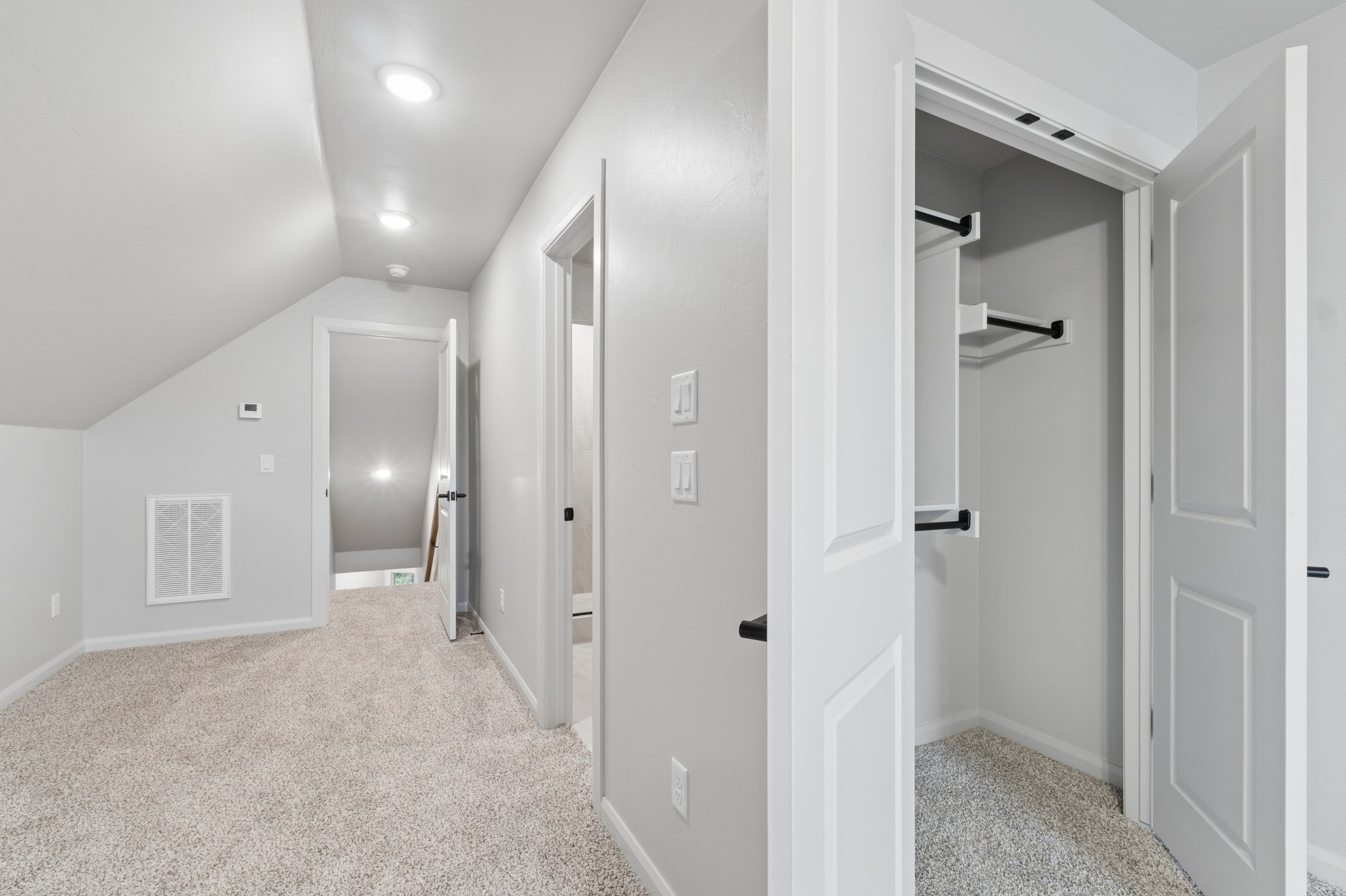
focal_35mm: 16
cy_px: 448
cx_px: 673
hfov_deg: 97.6
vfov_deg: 74.6
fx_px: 589
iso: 200
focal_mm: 10.5
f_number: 10
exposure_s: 1/10
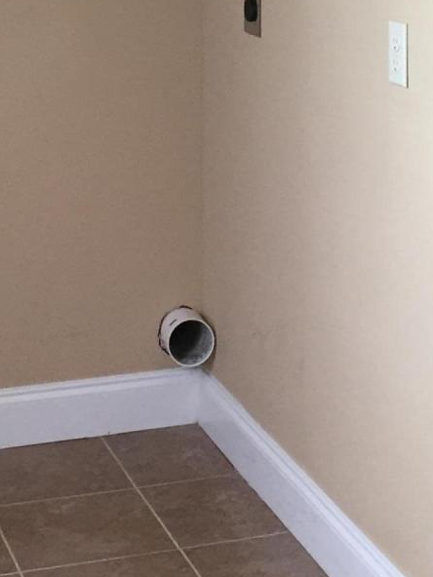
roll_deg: +0.1
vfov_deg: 19.0
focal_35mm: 98
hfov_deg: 15.1
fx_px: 1634
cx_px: 231
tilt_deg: -2.6
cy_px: -97
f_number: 2.2
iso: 100
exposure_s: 1/30
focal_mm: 4.15
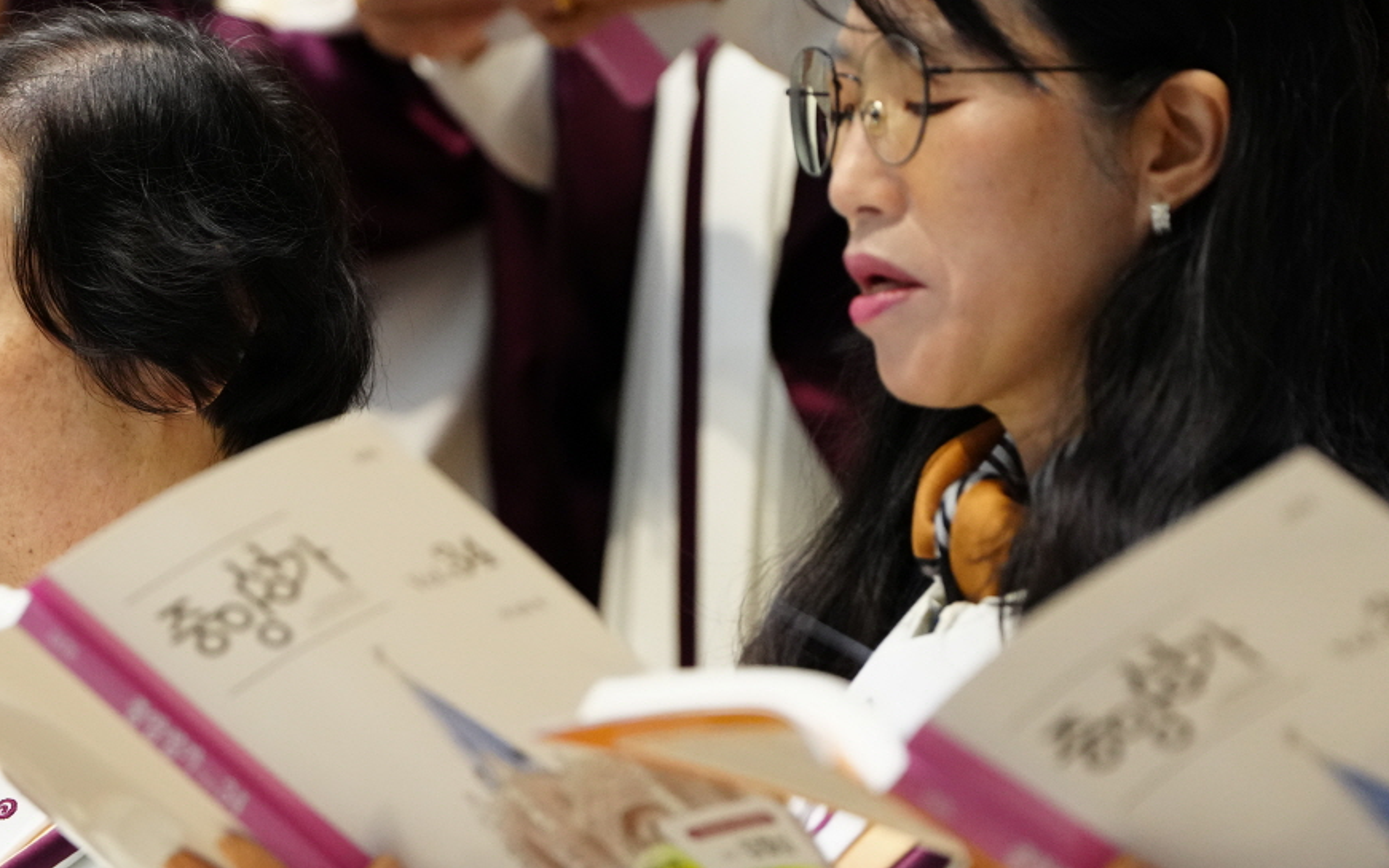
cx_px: 13
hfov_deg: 5.0
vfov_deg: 3.1
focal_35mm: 421
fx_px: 15942
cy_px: 664
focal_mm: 200
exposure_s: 1/160
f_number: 3.5
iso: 3200
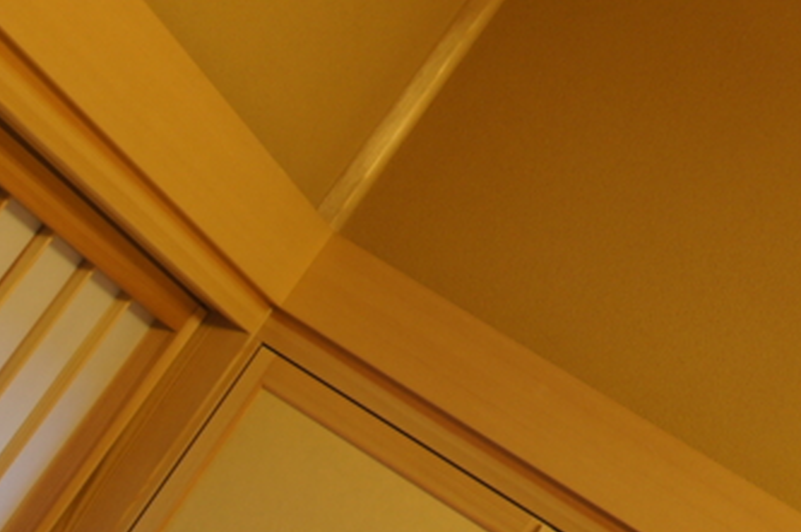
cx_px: 736
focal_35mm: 90
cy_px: 107
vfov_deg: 15.0
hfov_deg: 22.0
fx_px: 2004
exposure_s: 1/40
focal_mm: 25
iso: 500
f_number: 4
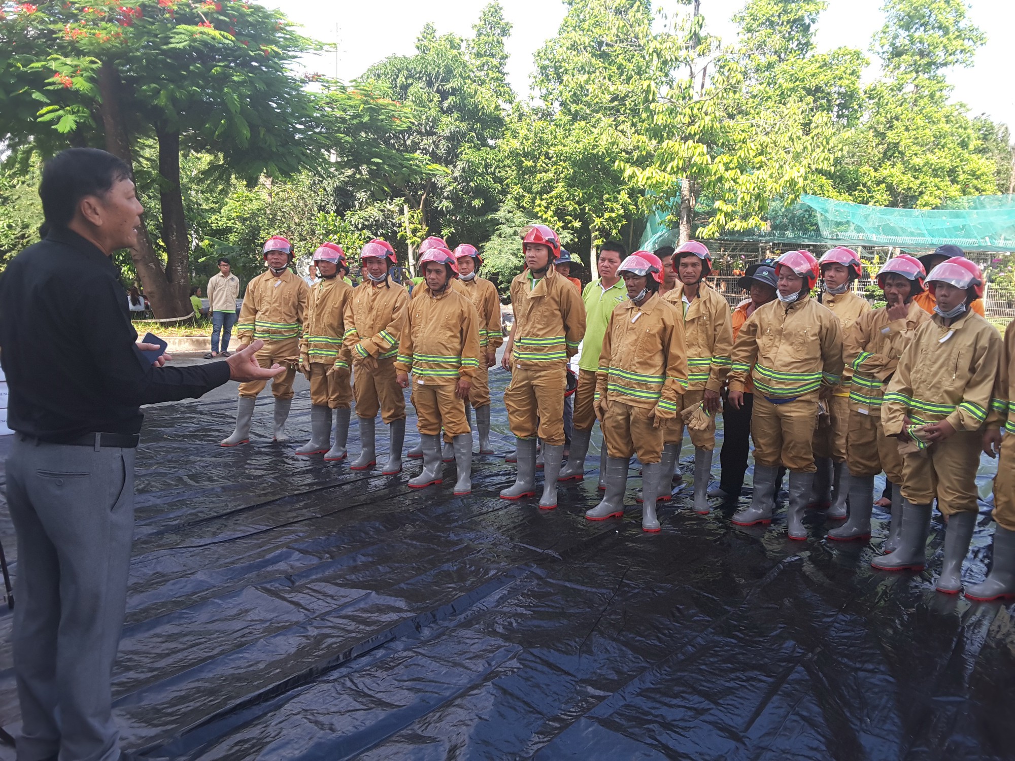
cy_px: 380
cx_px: 508
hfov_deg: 58.4
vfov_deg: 45.4
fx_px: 909
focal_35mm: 31
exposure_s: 1/256
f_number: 1.9
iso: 40
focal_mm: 2.9
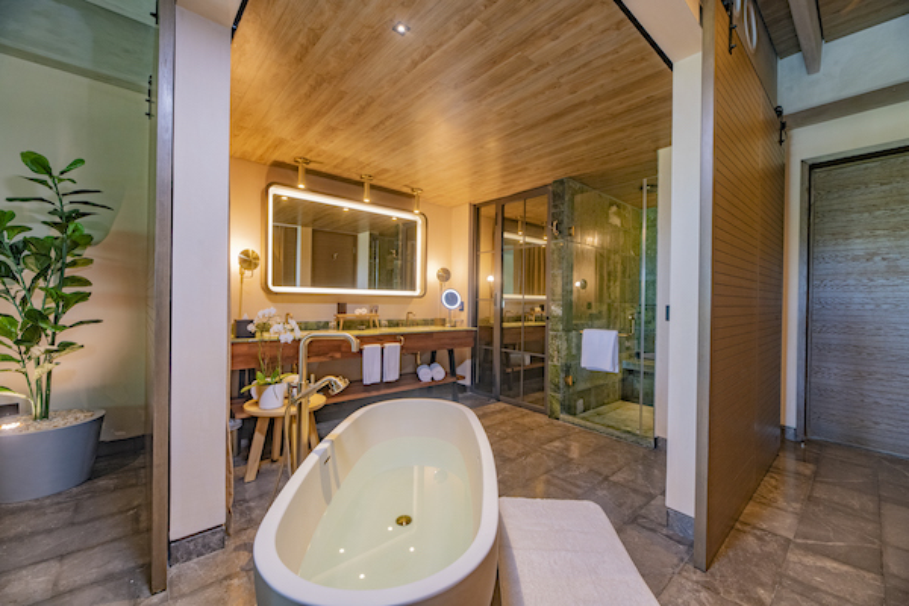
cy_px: 303
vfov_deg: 81.2
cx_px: 454
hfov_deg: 104.3
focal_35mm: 14
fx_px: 353
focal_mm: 14
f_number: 10
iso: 640
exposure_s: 1/6
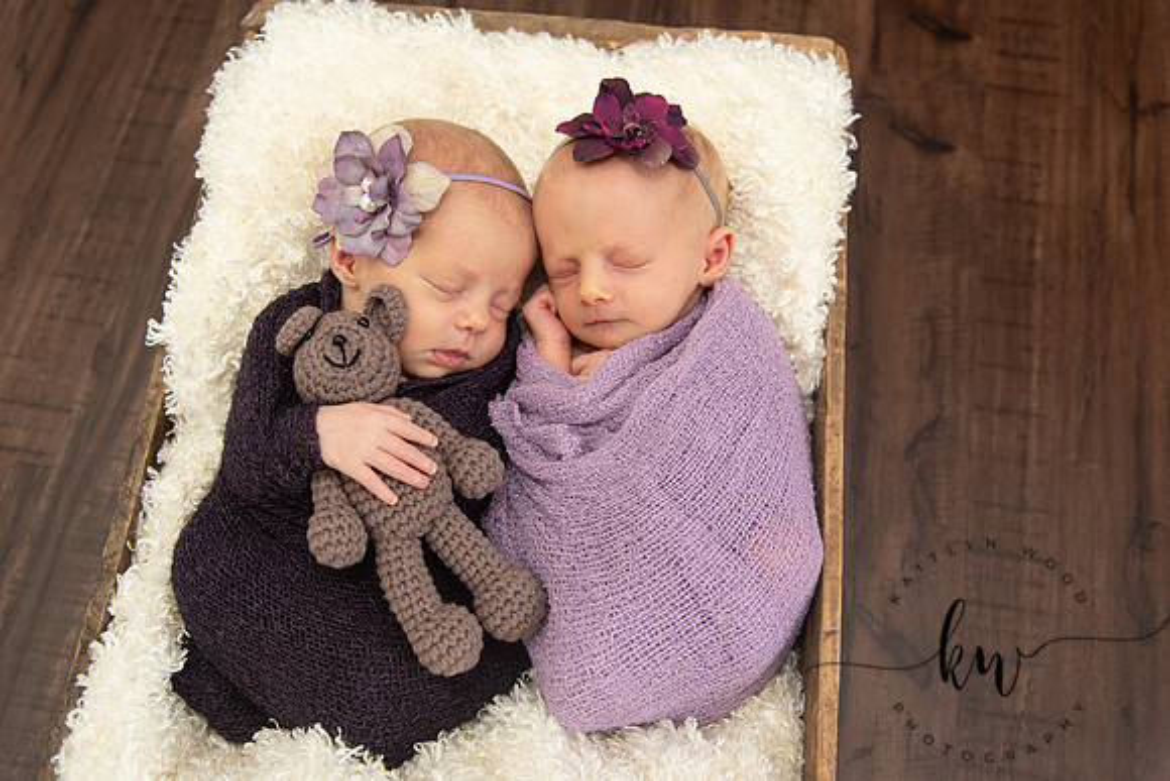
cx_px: 585
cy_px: 390
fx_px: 1235
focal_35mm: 38
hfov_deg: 50.7
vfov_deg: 35.1
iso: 400
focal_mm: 38
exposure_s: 1/200
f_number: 4
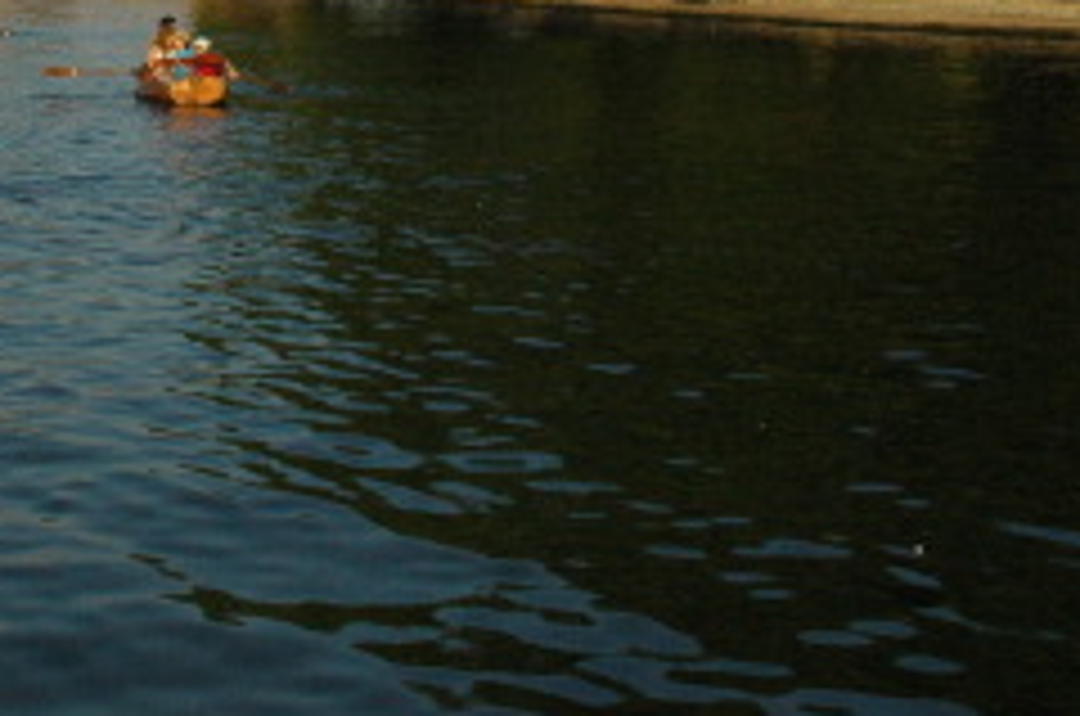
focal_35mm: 72
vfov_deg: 18.1
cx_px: -104
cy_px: -74
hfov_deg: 26.0
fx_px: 2156
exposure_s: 1/500
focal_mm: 18
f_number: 11
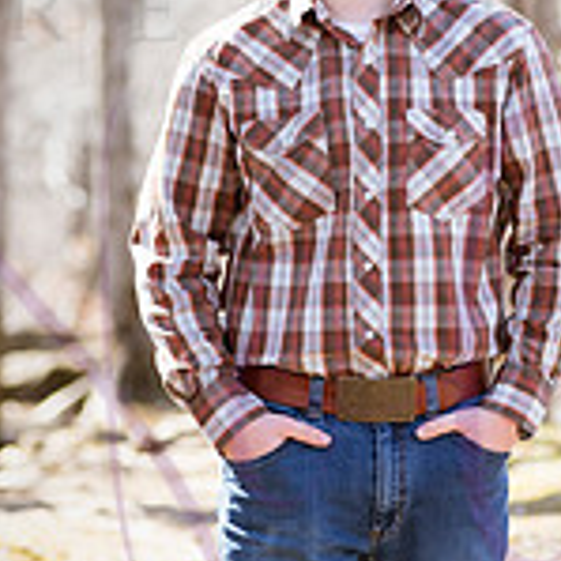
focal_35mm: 308
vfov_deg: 5.7
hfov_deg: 5.7
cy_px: 143
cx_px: 380
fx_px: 5647
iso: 800
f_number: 3.5
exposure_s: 1/1000
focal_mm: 120
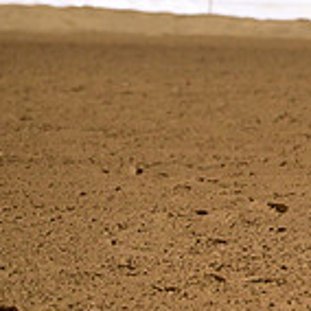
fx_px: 4777
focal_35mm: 470
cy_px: -104
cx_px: 609
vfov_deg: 3.7
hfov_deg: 3.7
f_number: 4
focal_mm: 135
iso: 2000
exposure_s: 1/200
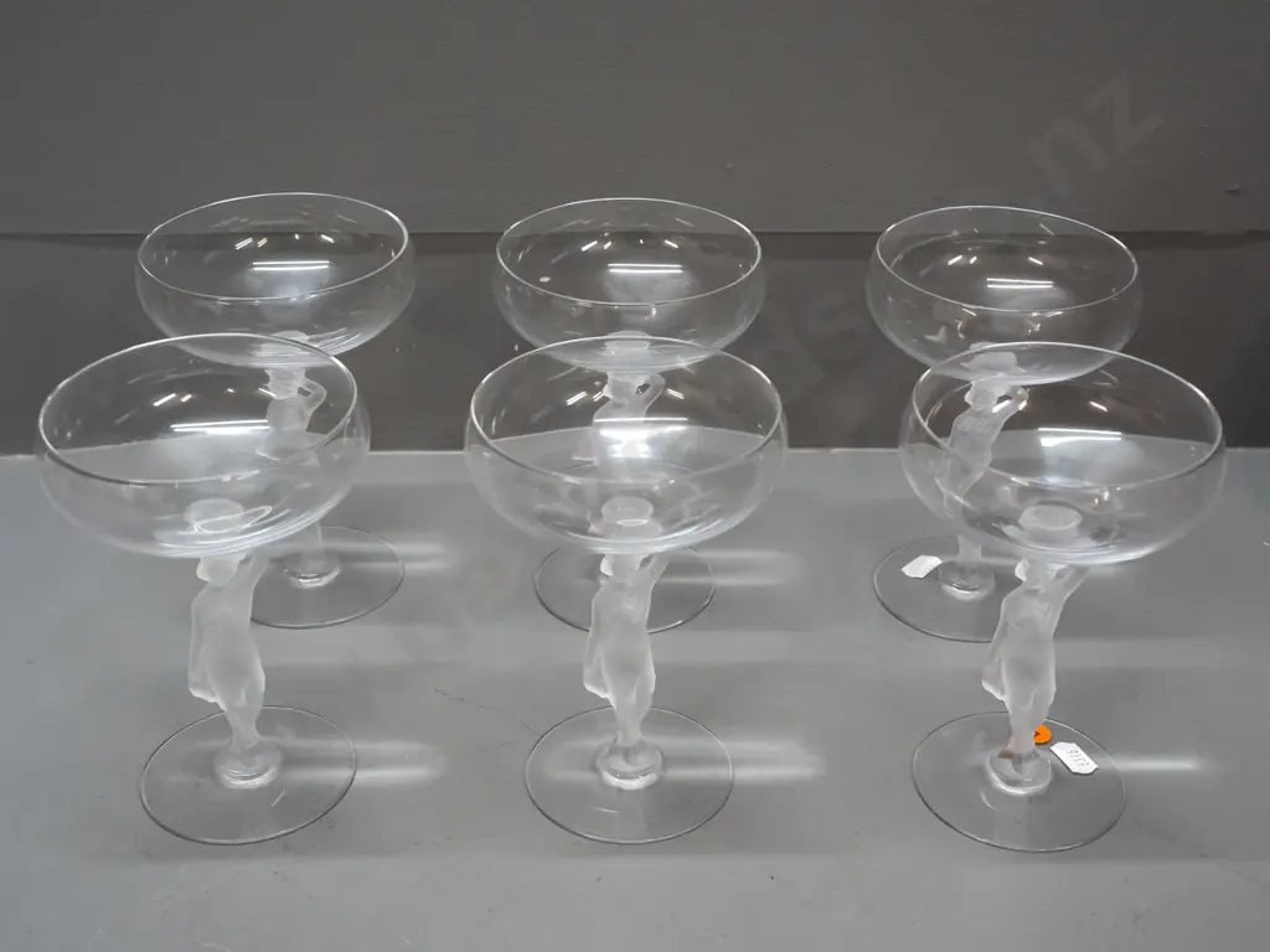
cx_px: 635
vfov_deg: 31.5
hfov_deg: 41.2
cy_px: 476
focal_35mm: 46
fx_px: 1688
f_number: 5
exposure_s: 1/250
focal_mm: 23
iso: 2500
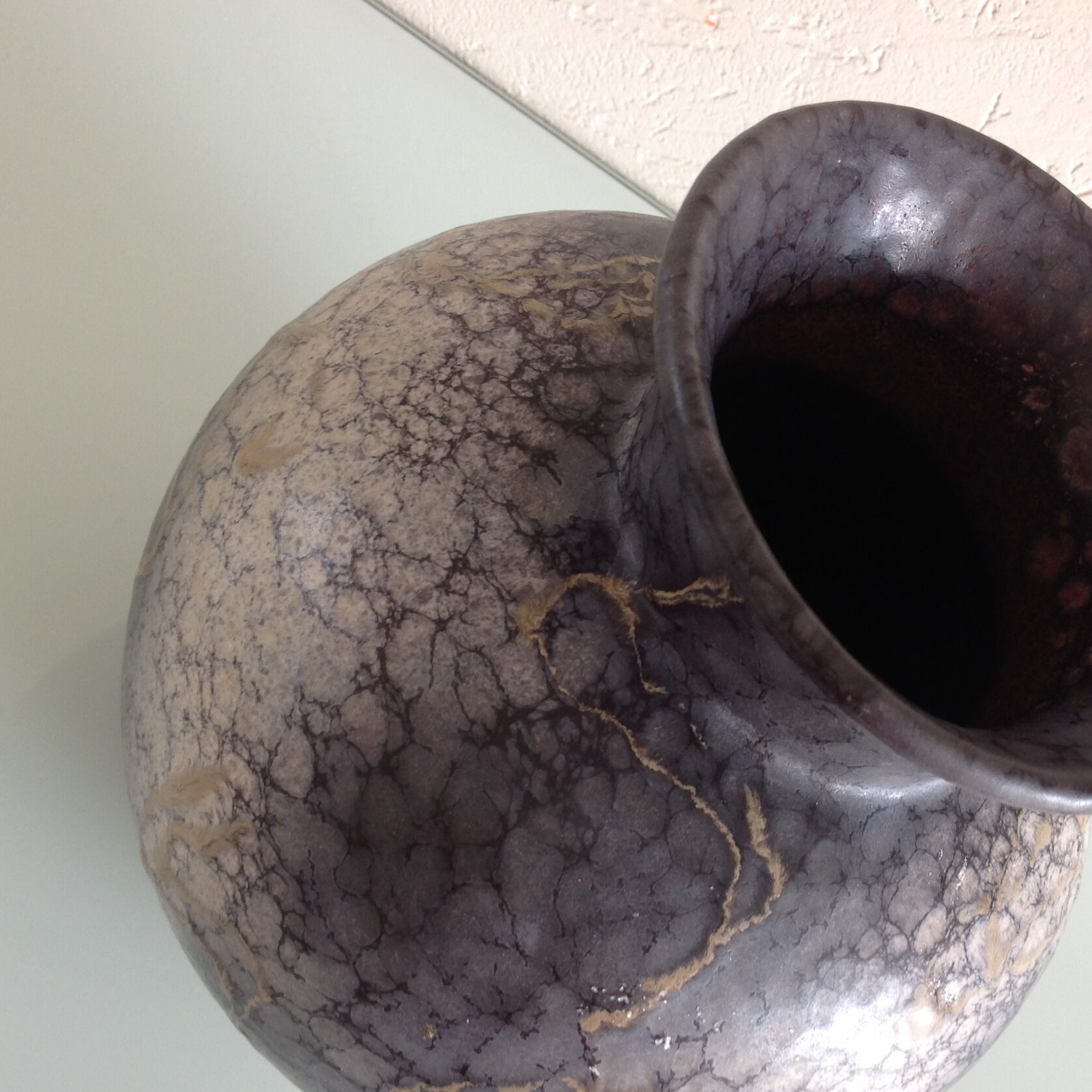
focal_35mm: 48
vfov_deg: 35.3
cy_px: 613
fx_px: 1713
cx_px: 664
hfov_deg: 35.2
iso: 50
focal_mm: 4.28
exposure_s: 1/15
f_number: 2.4
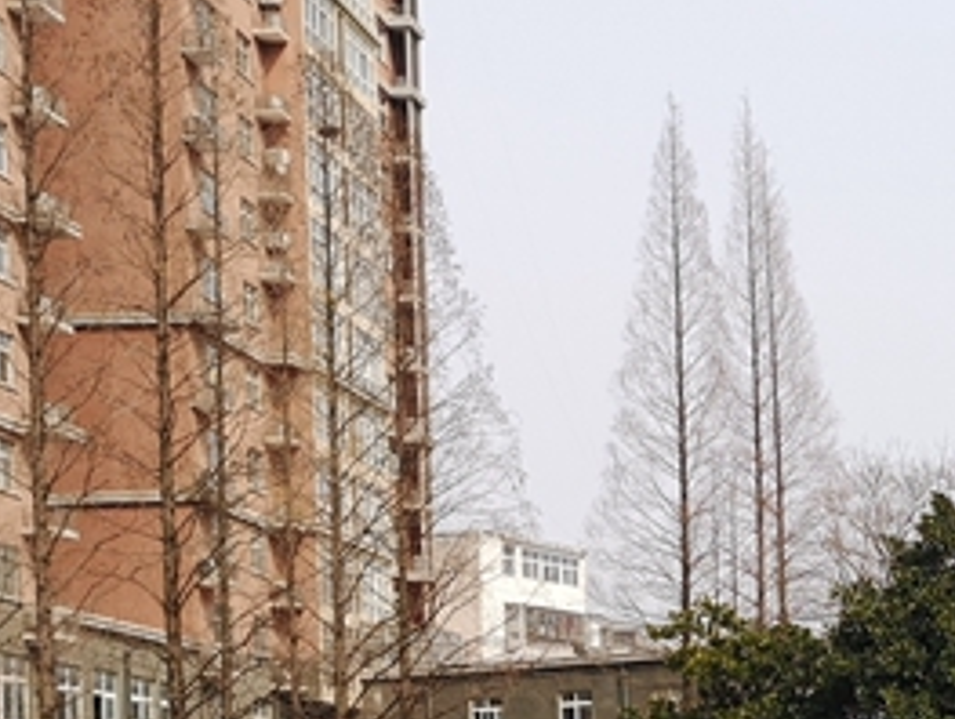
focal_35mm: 82
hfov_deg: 22.4
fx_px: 2265
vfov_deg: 17.4
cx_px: 1075
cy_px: 813
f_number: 1.8
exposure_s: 1/2165
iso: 50
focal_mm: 3.95
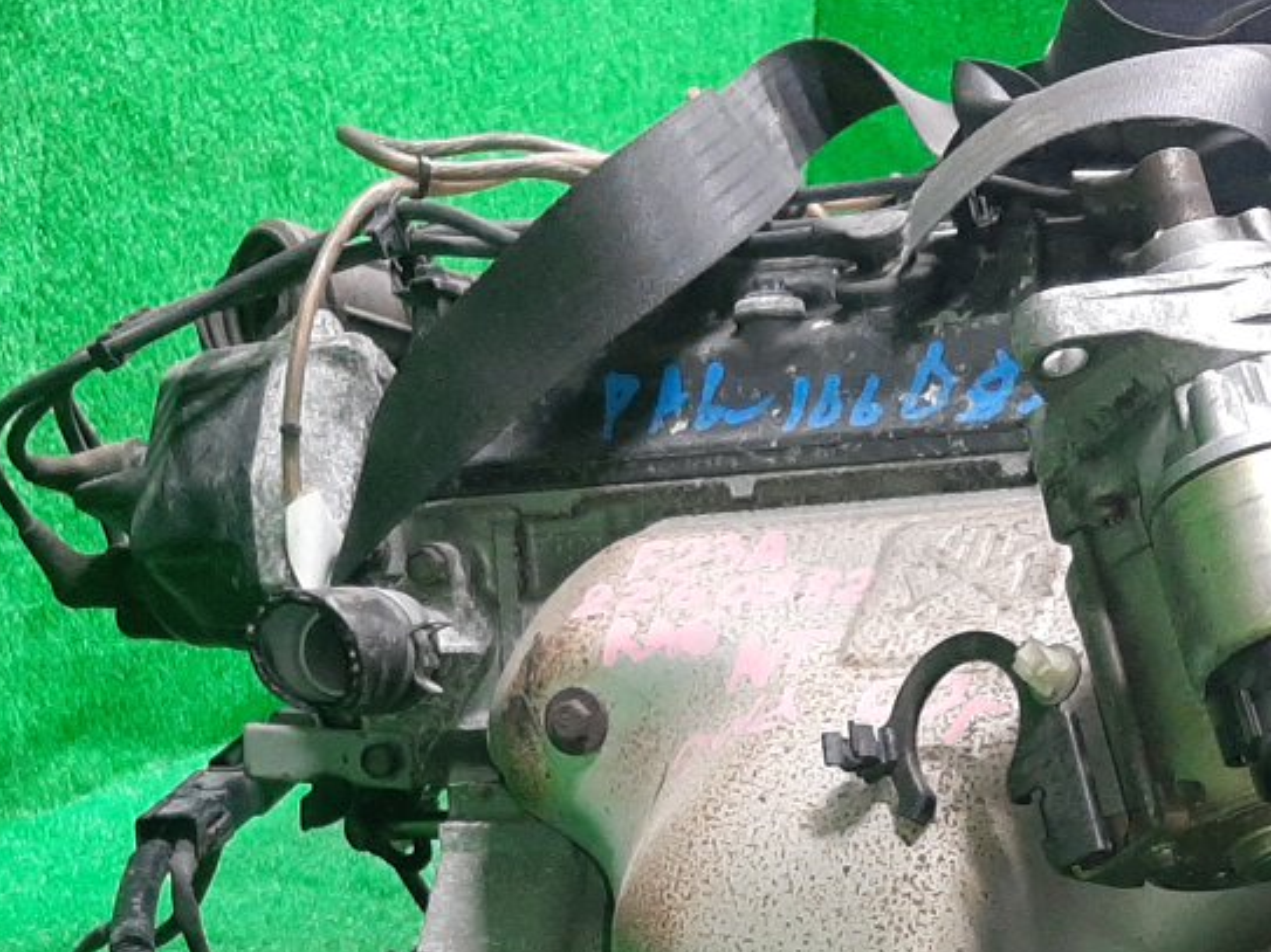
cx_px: 712
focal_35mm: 69
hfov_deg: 28.1
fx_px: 2533
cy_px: 1071
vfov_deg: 20.2
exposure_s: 1/50
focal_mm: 3.93
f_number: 1.7
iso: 241
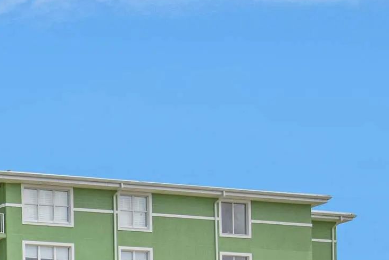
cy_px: 446
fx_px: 908
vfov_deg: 14.6
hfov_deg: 19.3
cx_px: -278
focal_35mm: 84
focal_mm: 20
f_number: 11
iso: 200
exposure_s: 1/640
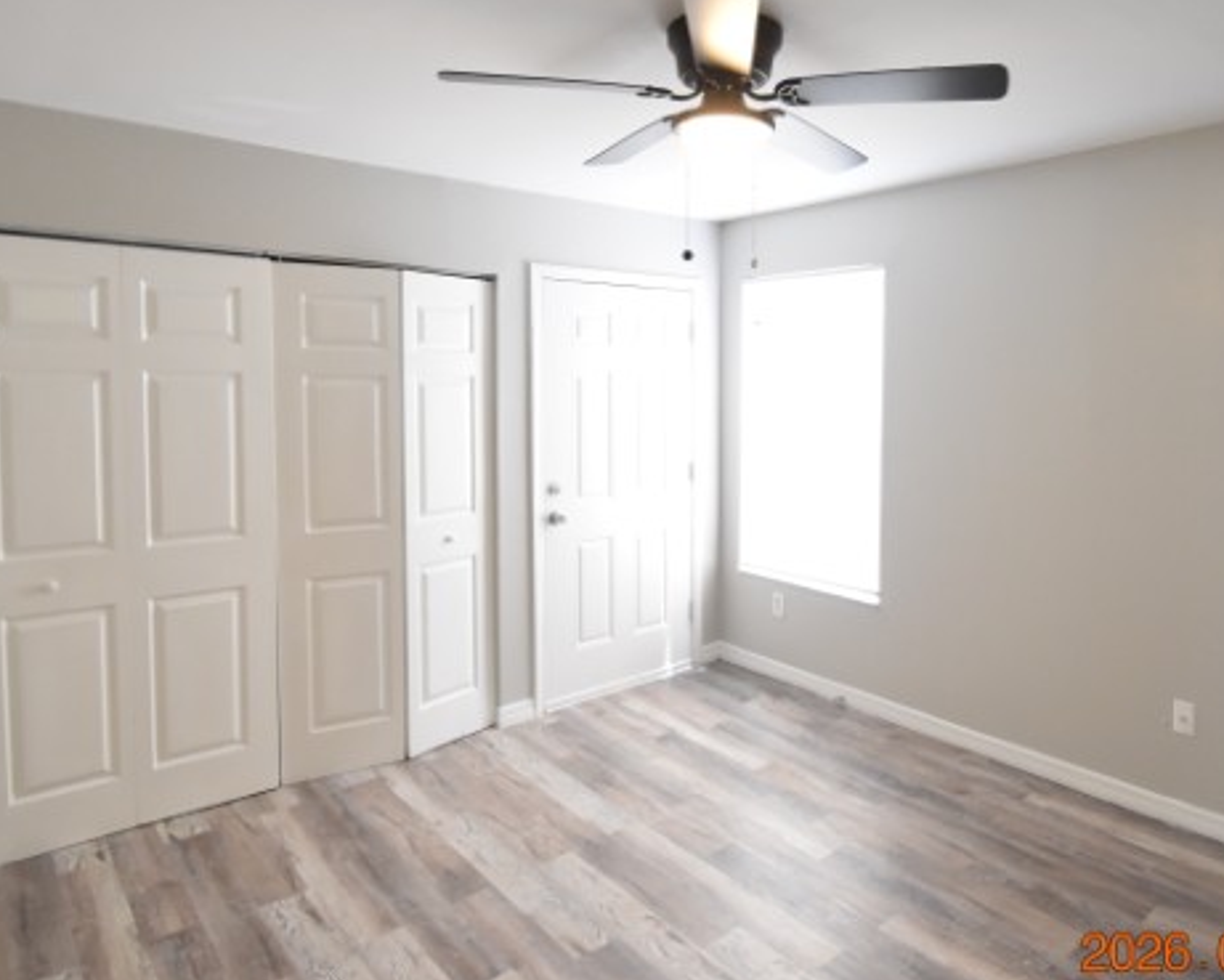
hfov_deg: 74.3
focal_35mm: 22
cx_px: 730
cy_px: 412
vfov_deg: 62.8
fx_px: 797
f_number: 3.5
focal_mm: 10
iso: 2000
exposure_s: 1/60
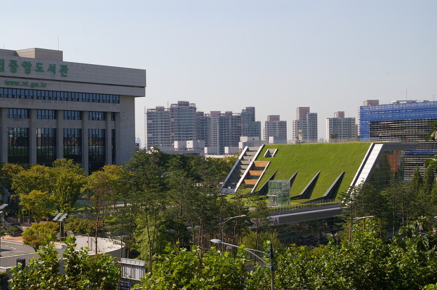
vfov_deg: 21.0
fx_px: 782
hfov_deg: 31.2
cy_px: 145
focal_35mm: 64
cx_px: 218
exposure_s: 1/350
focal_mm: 43
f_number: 9.5
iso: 200
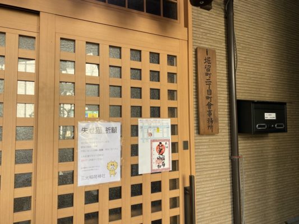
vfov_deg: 53.1
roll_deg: +0.4
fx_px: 225
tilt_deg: +3.8
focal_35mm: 26
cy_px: 112
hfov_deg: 67.3
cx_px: 150
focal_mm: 4.25
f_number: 1.8
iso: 64
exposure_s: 1/122
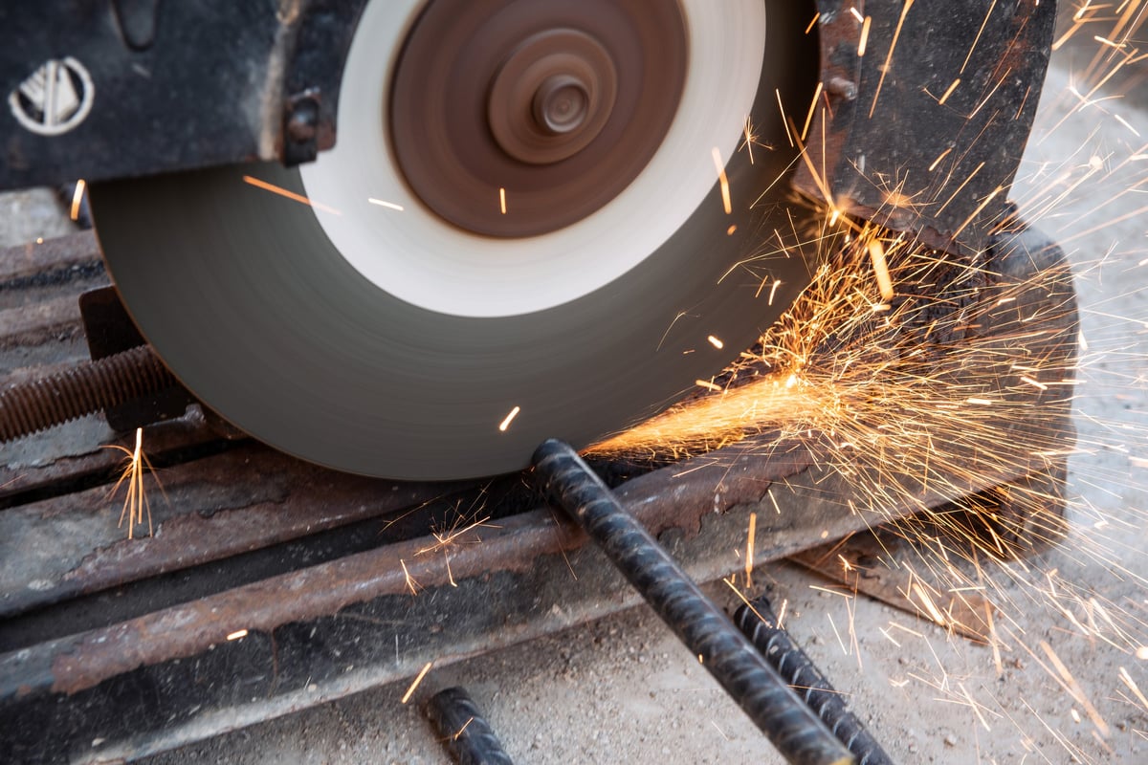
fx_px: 2232
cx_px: 574
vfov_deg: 19.5
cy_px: 382
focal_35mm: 70
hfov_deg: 28.8
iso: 250
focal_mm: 70
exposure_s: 1/80
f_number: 7.1
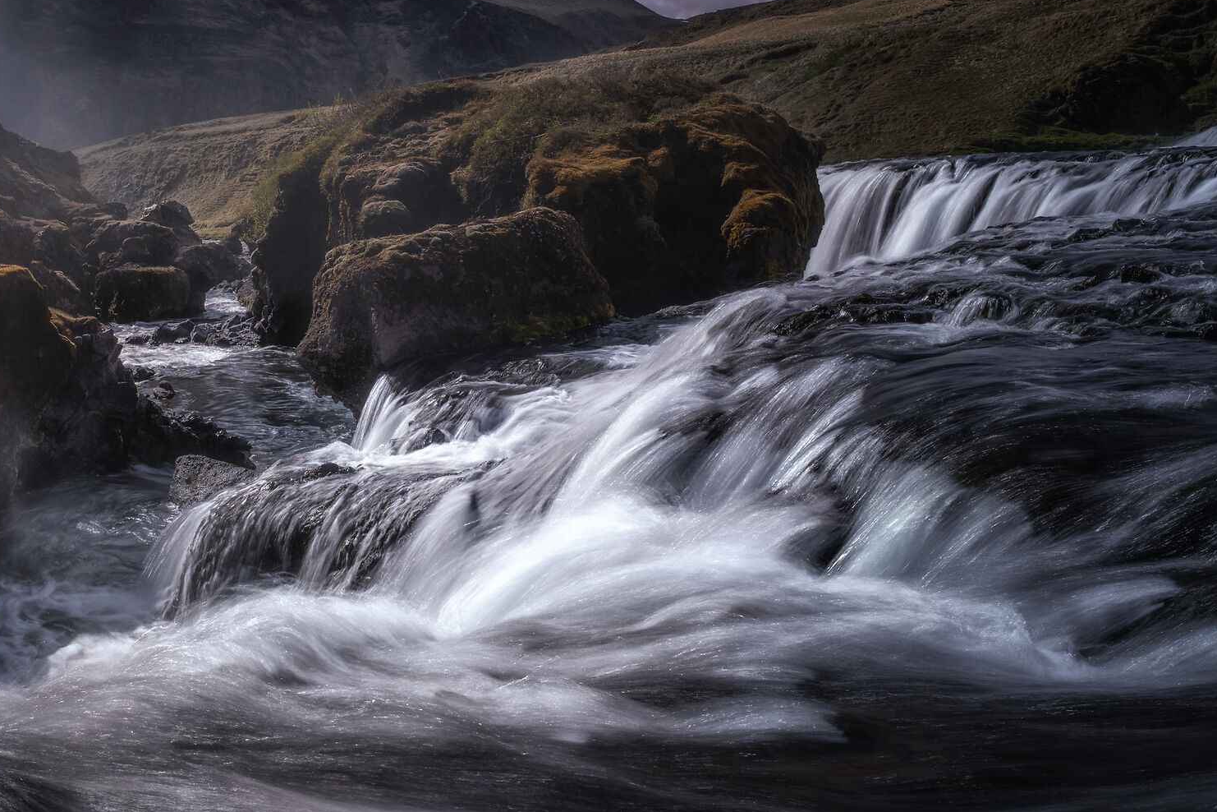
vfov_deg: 38.6
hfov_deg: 54.1
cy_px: 290
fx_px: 1149
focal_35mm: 34
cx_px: 358
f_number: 11
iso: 50
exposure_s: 1/6
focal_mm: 21
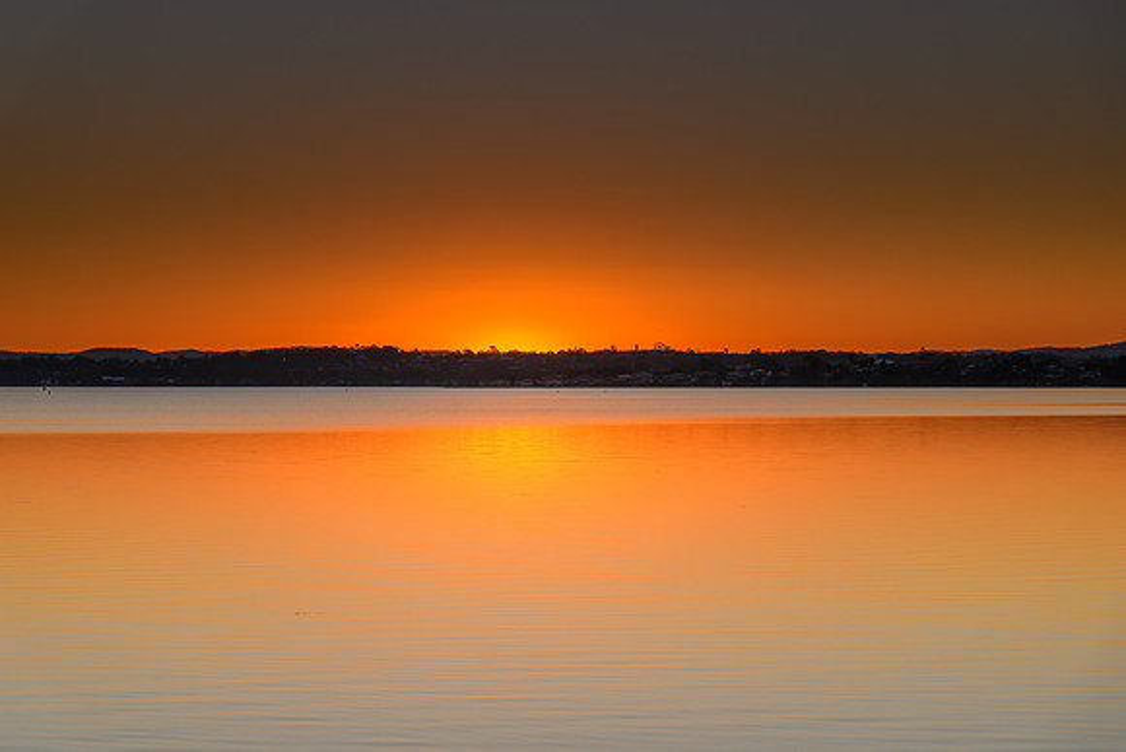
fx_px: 2911
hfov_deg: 21.9
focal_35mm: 93
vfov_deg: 14.7
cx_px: 563
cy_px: 376
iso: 64
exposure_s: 1/60
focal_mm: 92
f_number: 8
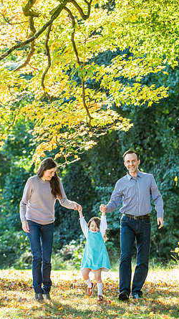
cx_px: 105
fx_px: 1208
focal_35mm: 143
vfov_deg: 15.0
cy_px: 161
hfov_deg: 8.5
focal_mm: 135
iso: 400
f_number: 4
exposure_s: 1/200
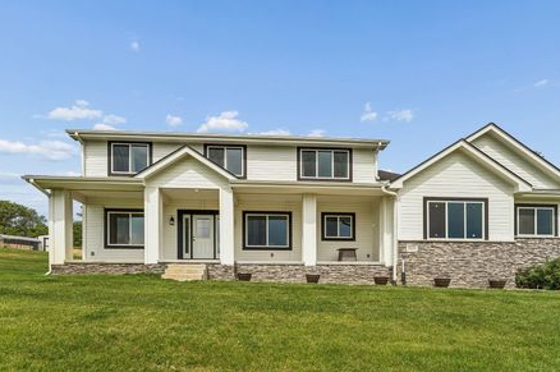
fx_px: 249
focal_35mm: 16
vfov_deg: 73.6
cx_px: 281
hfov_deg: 96.8
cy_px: 190
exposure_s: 1/1000
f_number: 8
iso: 200
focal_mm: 14
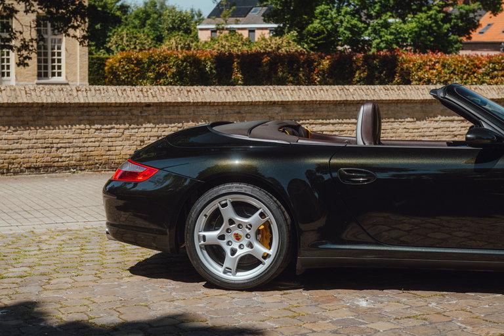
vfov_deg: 21.9
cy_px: 168
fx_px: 867
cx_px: 252
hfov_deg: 32.4
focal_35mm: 62
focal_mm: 62
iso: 100
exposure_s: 1/125
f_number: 5.6
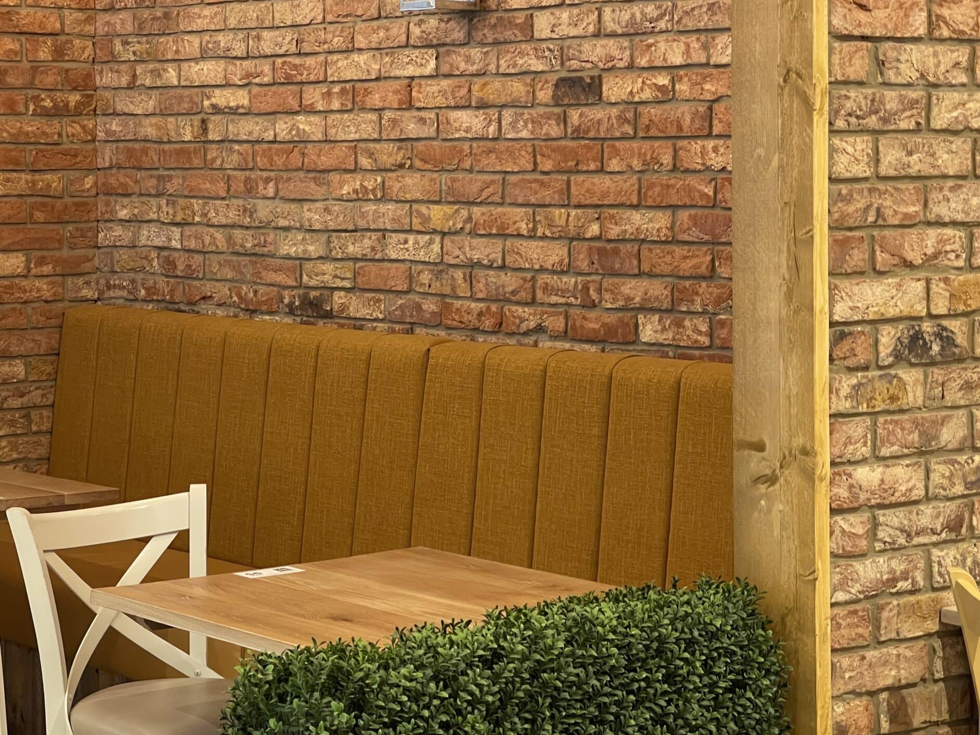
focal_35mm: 87
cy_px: 318
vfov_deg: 17.0
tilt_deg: -4.2
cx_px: 458
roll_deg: -0.5
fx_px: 2463
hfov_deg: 22.5
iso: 250
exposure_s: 1/50
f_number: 2.2
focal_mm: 7.5
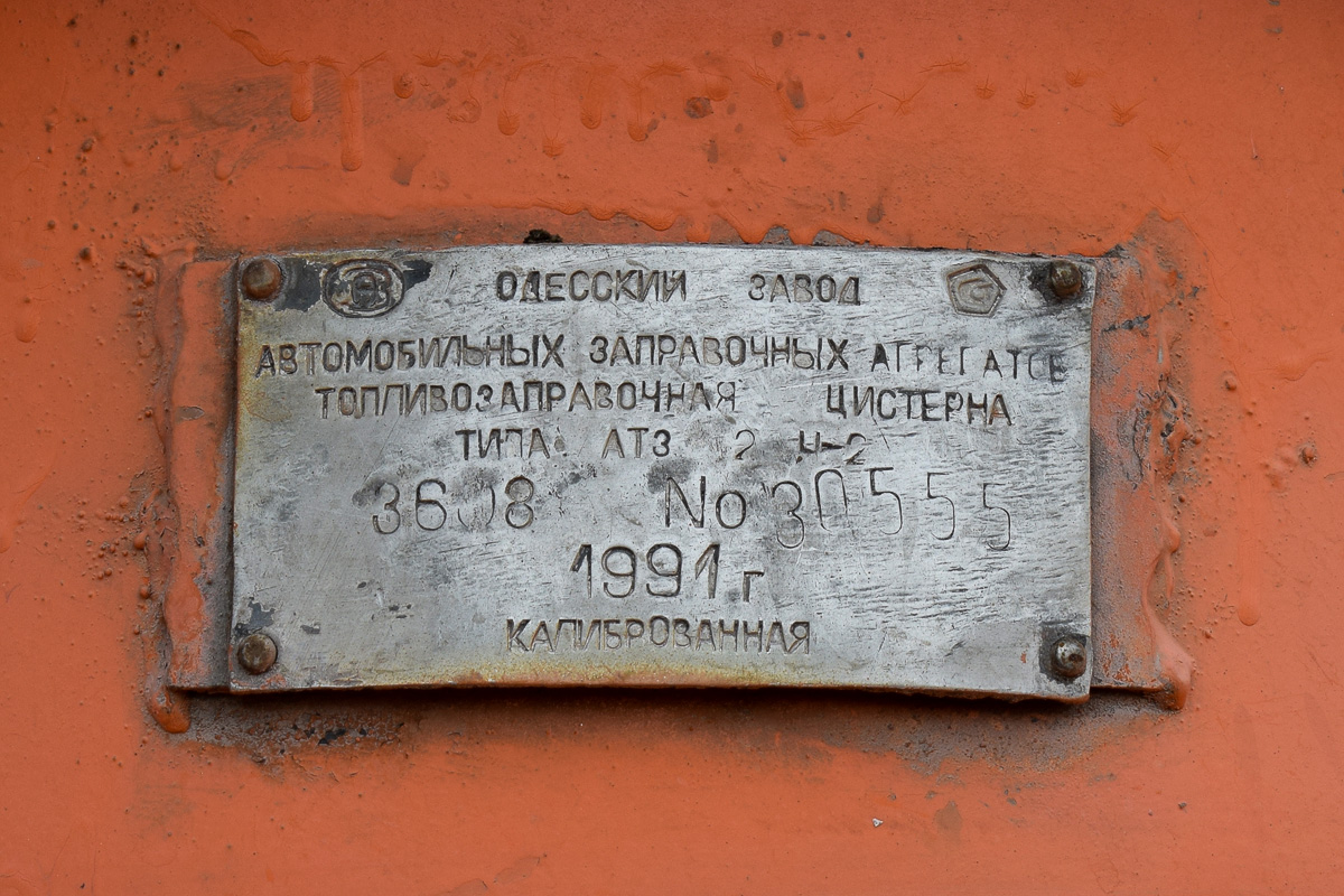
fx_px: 3080
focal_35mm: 82
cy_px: 448
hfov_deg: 24.6
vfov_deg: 16.6
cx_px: 672
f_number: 9
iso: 200
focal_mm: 55
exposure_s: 1/320
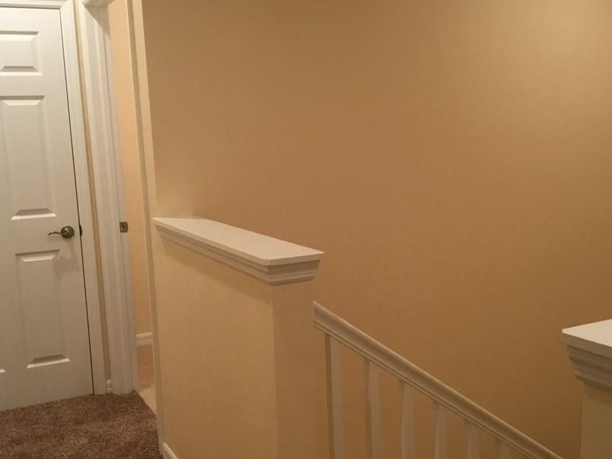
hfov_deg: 47.8
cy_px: 263
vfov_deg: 36.7
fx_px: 689
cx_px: 285
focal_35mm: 39
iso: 100
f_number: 2.4
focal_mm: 3.3
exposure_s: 1/30
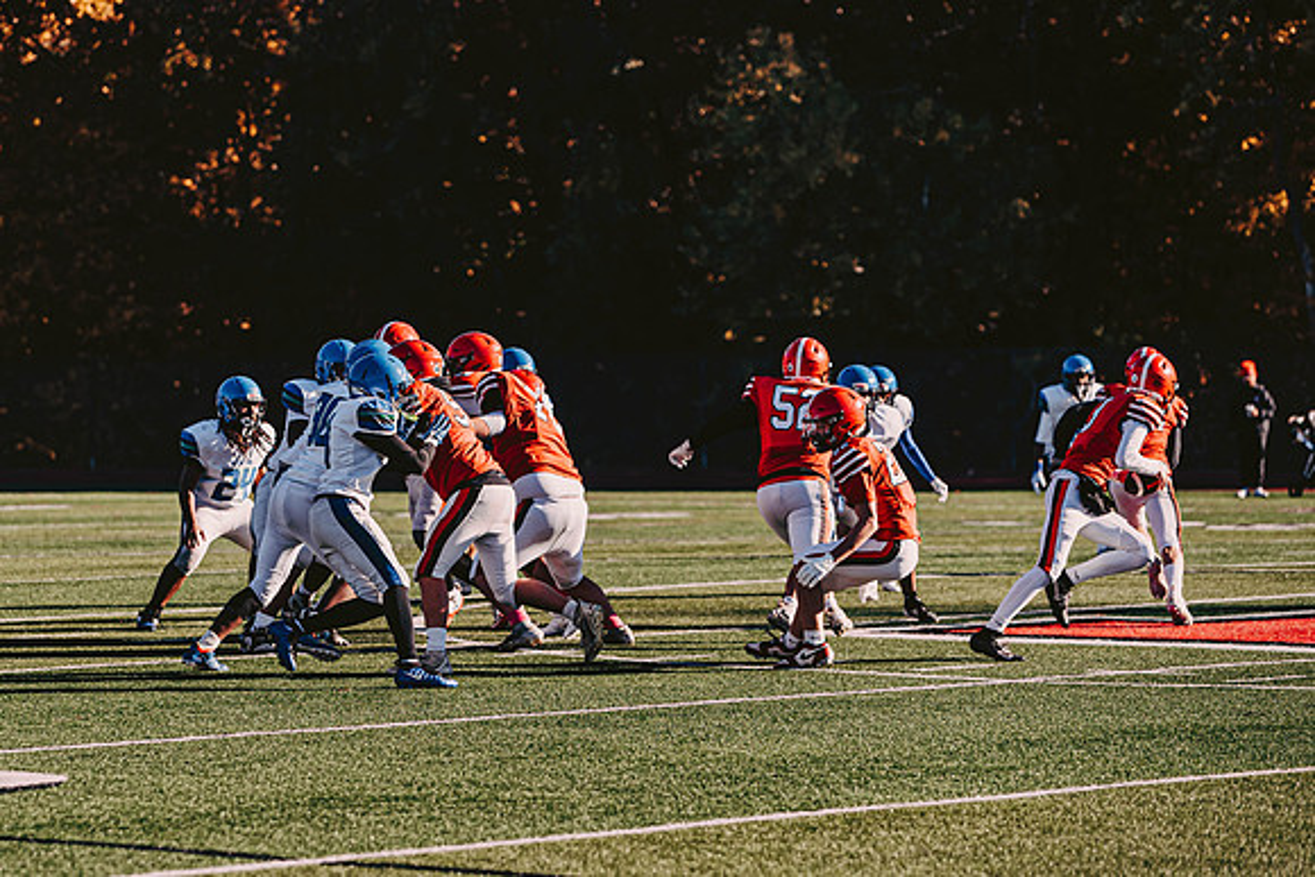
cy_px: 439
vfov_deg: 8.4
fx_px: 5940
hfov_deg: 12.6
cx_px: 460
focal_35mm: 163
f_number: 3.2
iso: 250
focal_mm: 125
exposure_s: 1/2000
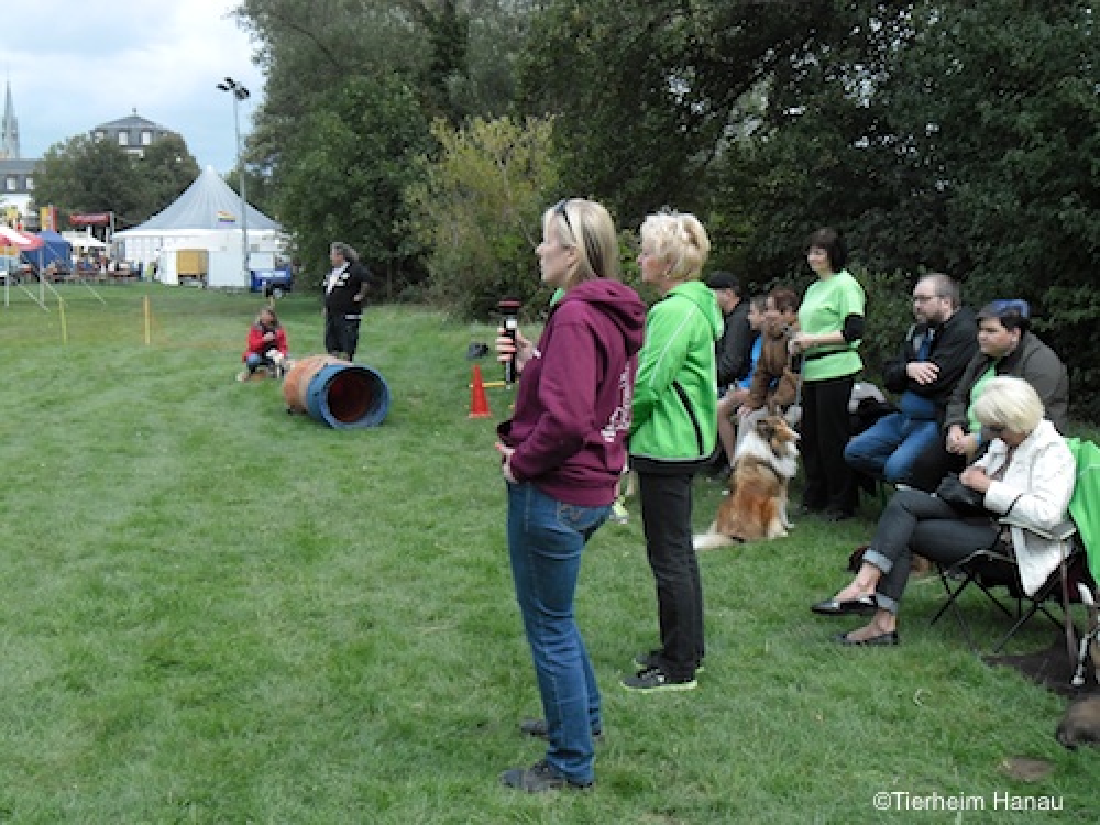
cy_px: 412
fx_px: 1398
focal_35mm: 44
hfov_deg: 42.9
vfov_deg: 32.9
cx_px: 550
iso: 80
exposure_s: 1/197
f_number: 4.5
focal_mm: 7.8
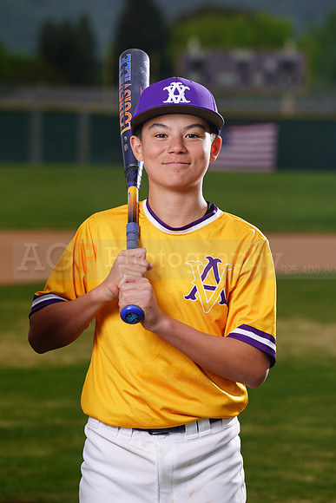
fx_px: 3050
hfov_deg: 6.3
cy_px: 252
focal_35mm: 218
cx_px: 168
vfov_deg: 9.4
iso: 100
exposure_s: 1/250
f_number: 8
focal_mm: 218
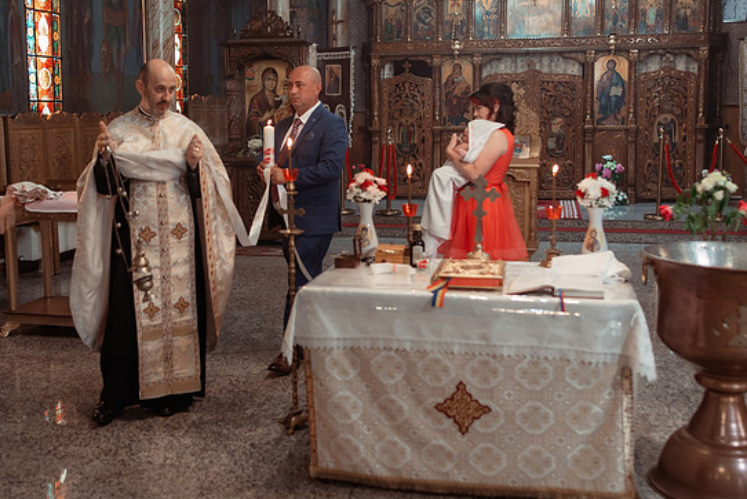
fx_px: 893
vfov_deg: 31.2
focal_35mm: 43
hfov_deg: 45.3
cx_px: 324
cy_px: 207
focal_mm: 35
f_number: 2.5
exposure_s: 1/200
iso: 1600
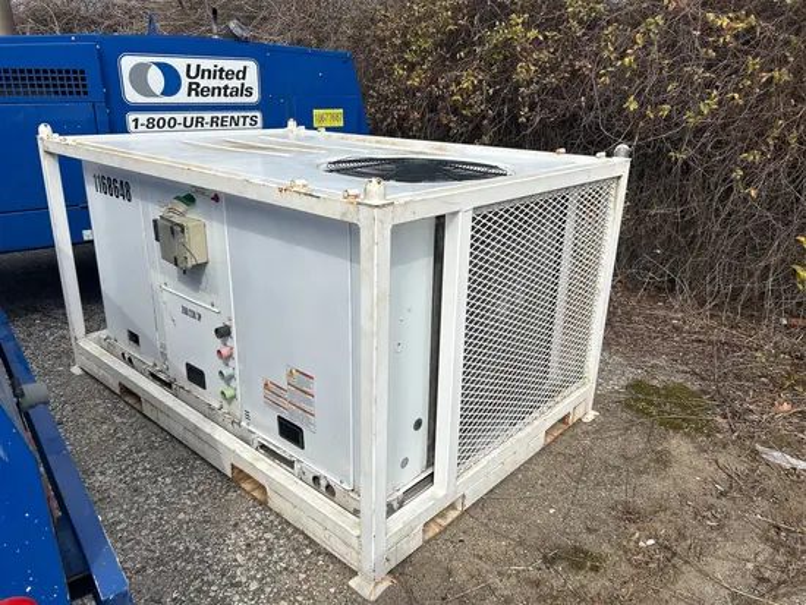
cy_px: 302
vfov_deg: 53.1
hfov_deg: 67.3
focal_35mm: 26
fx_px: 606
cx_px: 403
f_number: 1.5
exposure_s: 1/6993
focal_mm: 5.7
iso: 50
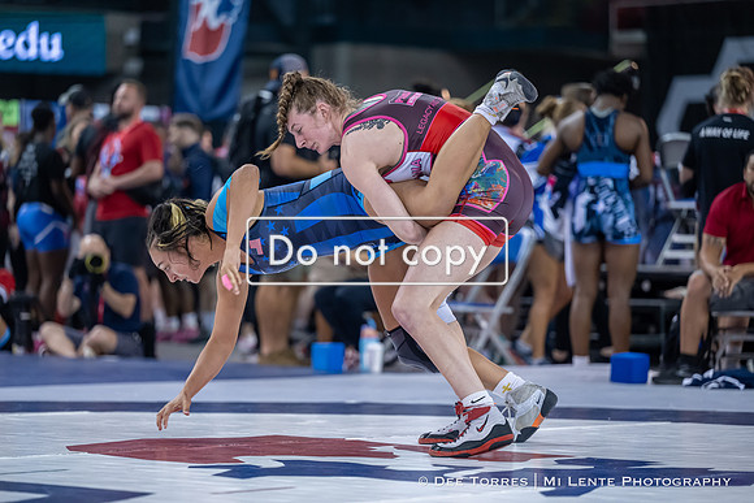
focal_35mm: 150
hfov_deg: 13.7
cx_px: 377
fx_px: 3142
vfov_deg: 9.2
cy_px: 252
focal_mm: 150
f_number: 2.8
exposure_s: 1/800
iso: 2500
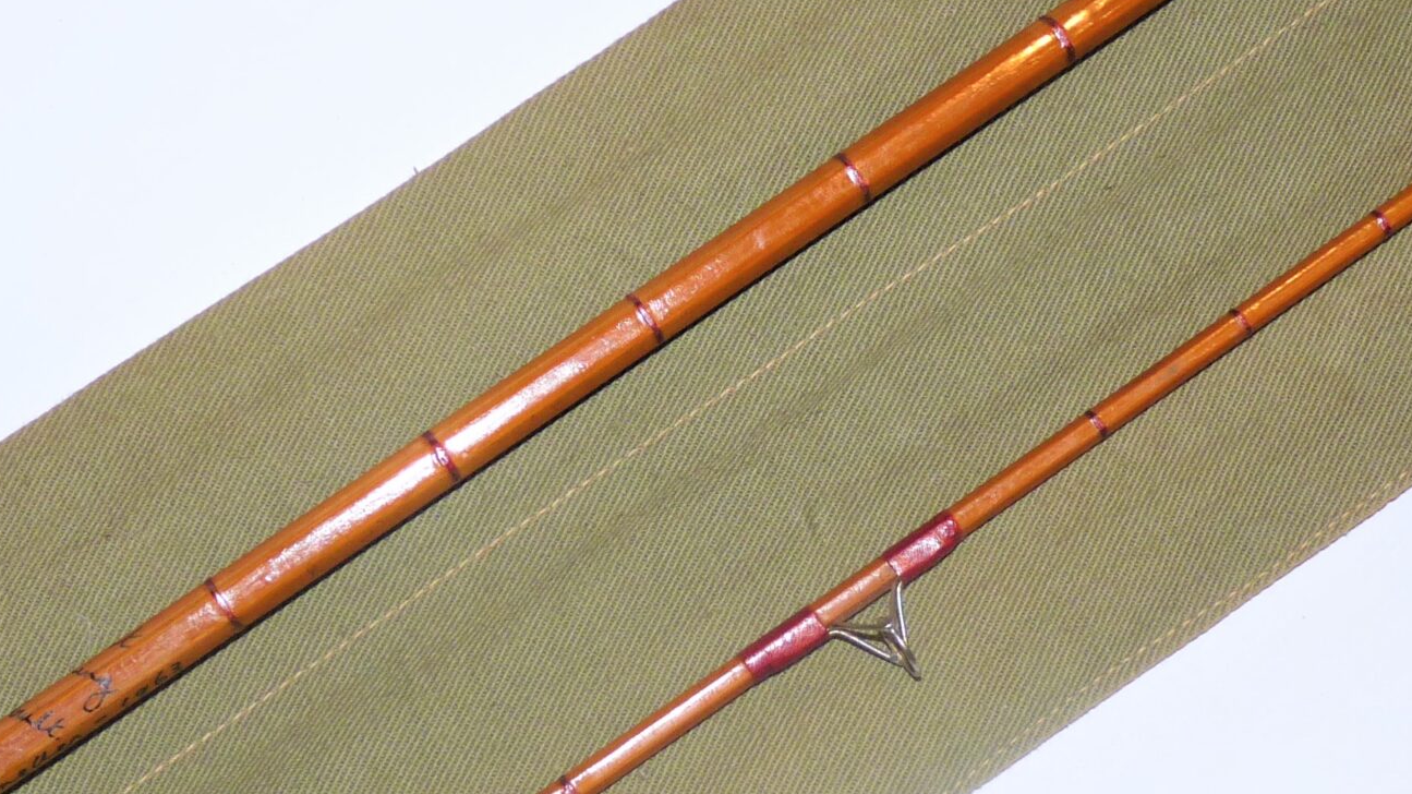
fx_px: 3145
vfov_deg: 14.4
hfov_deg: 25.3
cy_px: 445
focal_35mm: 84
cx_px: 788
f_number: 3
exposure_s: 1/30
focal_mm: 6.9
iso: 100
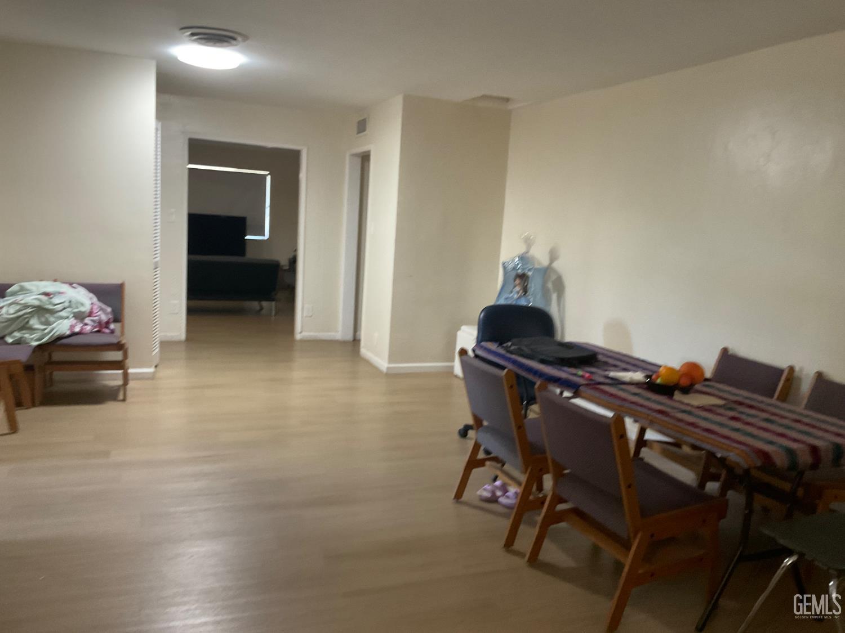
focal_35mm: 29
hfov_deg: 61.7
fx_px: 708
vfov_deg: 48.2
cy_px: 316
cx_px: 422
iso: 200
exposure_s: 1/40
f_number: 1.8
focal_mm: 3
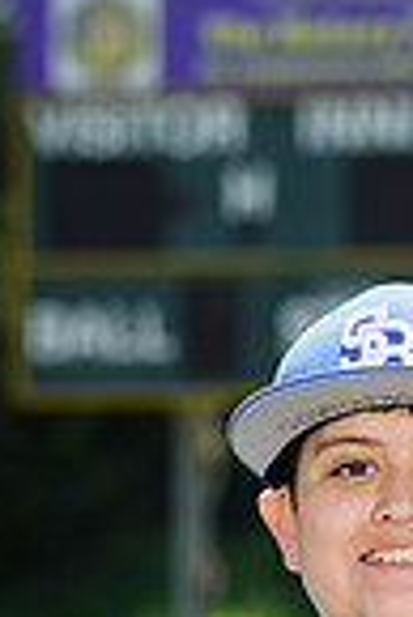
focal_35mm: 724
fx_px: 12428
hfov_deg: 1.9
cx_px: 113
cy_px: 1196
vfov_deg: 2.8
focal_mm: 181
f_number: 8
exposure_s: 1/250
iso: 100
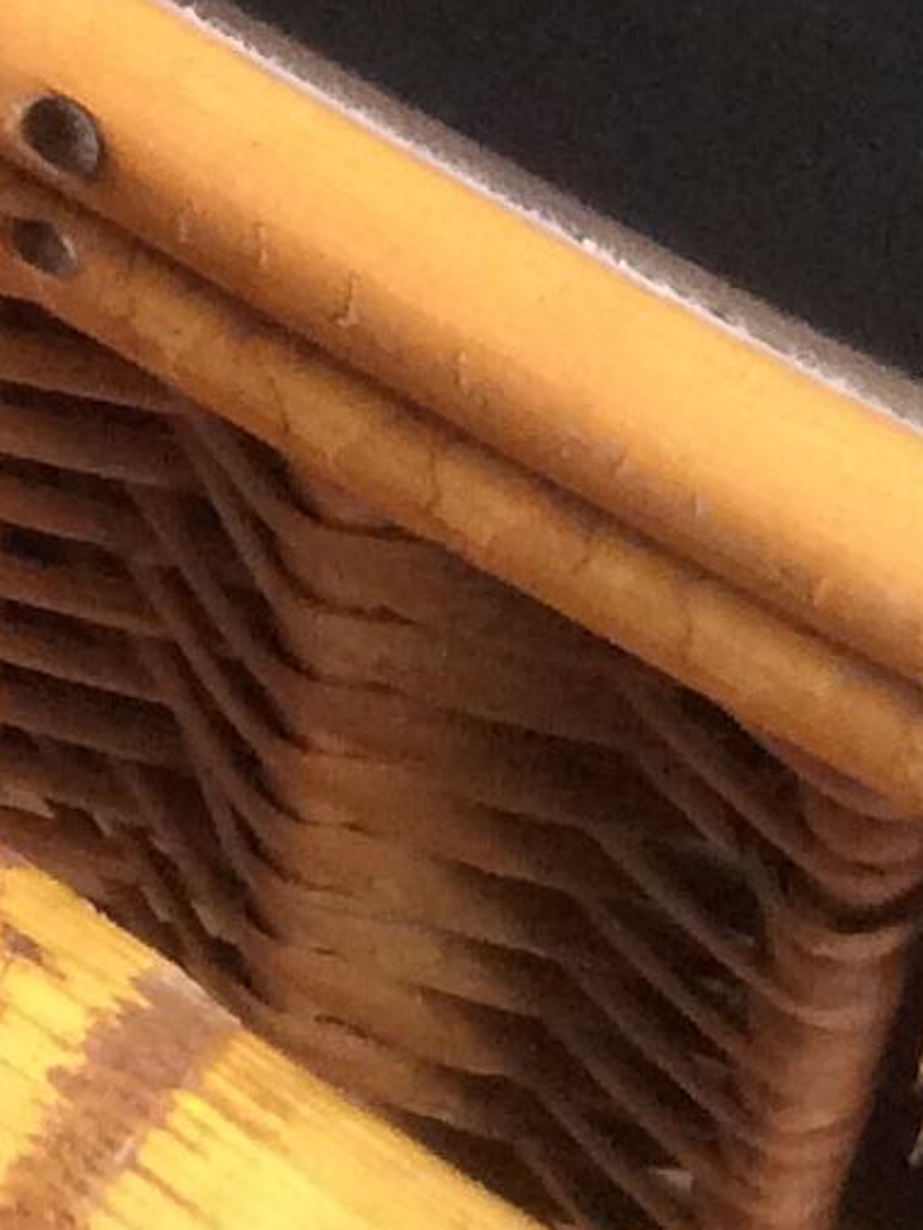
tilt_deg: -47.8
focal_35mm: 163
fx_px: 5795
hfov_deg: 9.0
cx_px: -116
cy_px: -990
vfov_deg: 11.3
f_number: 2.4
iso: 160
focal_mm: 3.3
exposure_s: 1/25
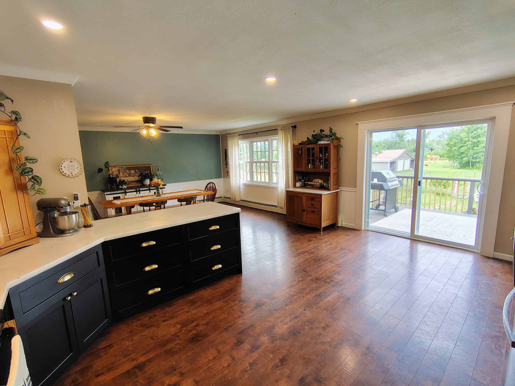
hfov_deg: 94.5
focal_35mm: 16
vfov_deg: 78.1
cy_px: 193
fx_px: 238
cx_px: 258
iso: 287
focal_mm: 2.13
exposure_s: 1/60
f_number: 2.2
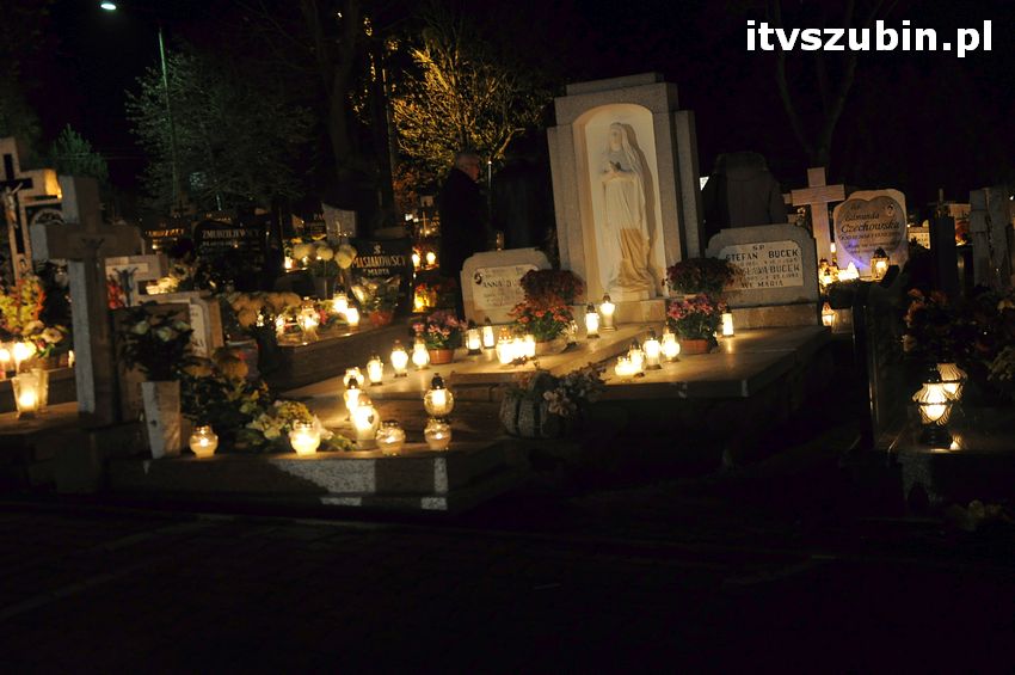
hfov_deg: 41.1
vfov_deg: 28.0
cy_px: 338
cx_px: 508
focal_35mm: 48
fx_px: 1352
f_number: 4.2
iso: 800
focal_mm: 32
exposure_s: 1/1.3
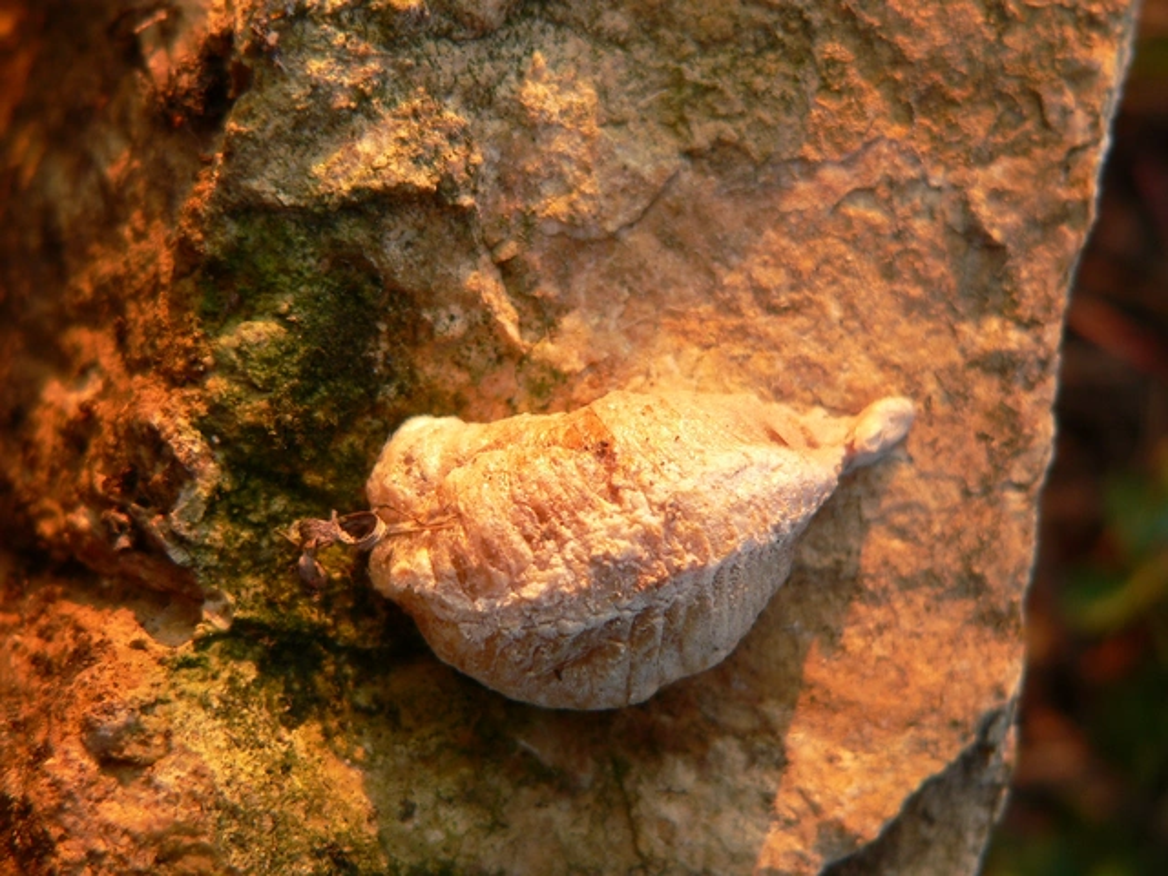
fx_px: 2699
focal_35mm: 80
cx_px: 584
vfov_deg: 18.4
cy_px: 438
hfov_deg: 24.4
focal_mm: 13.3
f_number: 2.8
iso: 100
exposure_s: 1/100
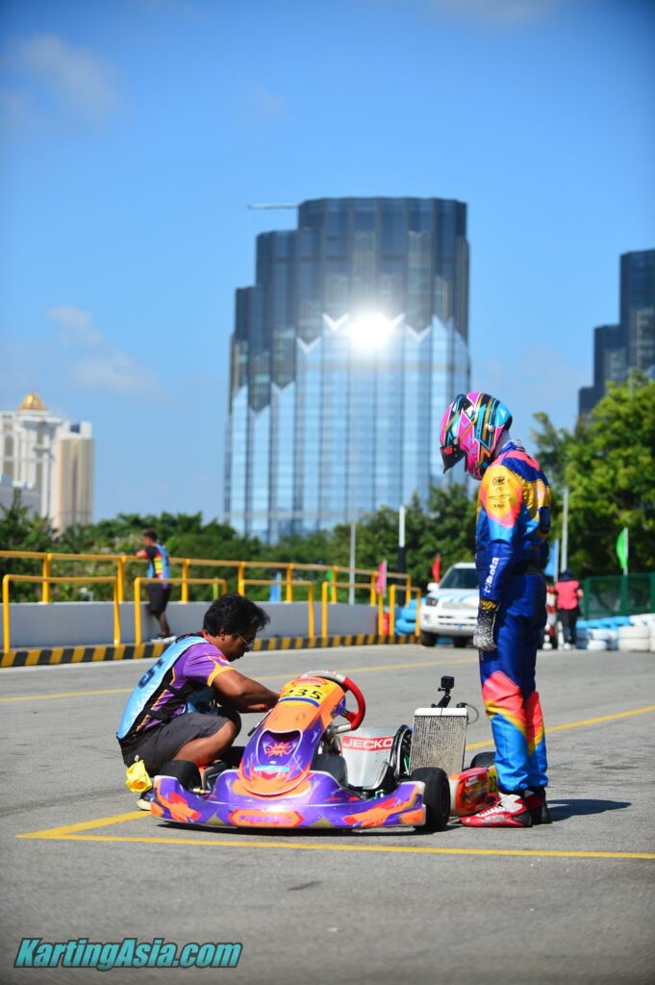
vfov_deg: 20.8
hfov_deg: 13.9
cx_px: 328
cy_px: 492
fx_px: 2679
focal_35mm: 98
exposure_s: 1/2000
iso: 100
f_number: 2.8
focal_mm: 98
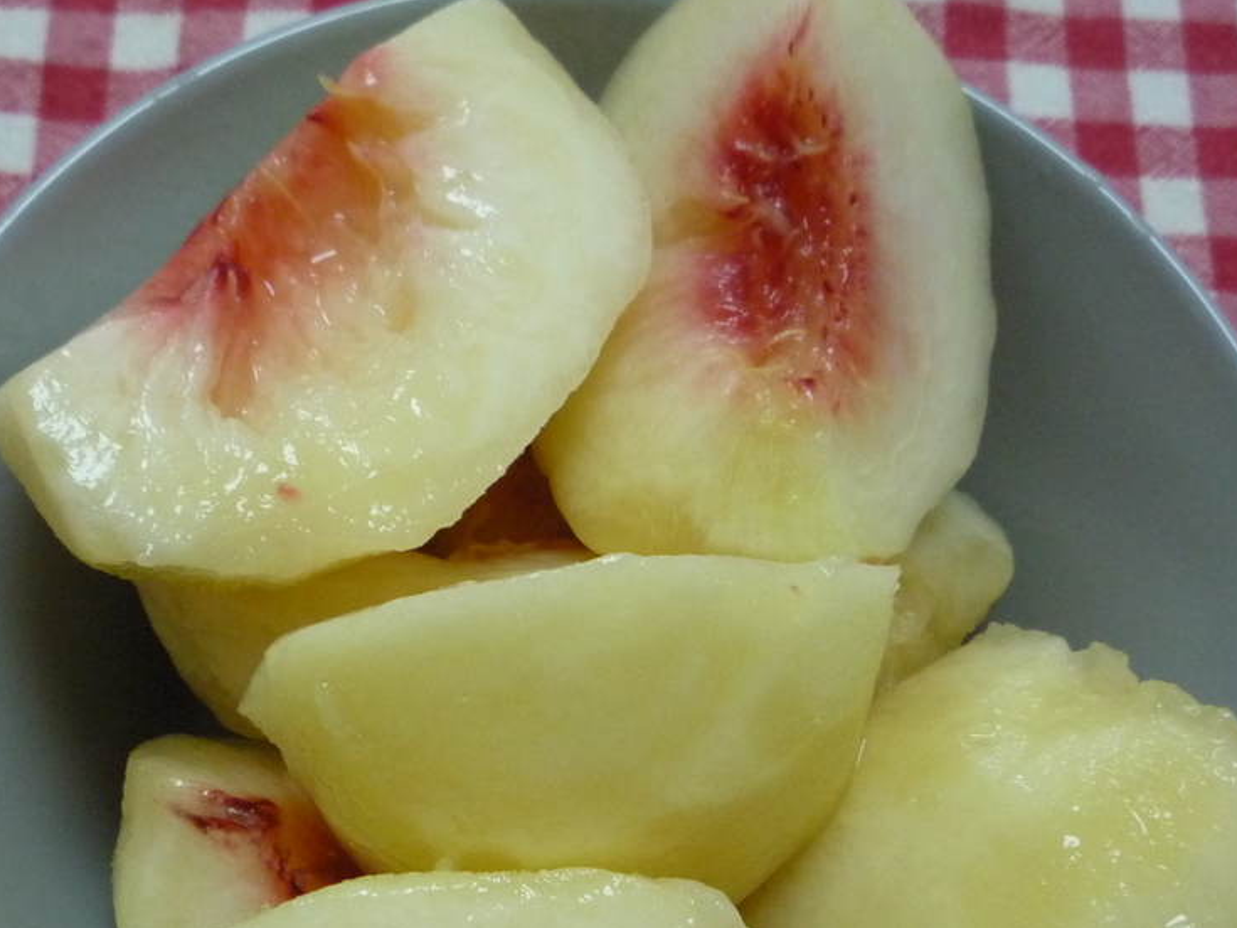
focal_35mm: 49
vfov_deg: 29.0
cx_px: 544
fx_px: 1751
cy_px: 738
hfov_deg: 38.9
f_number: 3.3
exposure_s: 1/30
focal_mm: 5.2
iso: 400
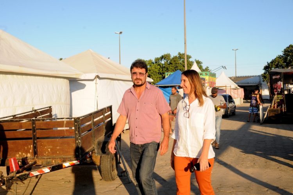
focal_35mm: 135
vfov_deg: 10.1
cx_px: 146
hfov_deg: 15.2
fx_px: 1097
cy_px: 98
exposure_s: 1/160
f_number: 16
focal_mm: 90
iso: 320
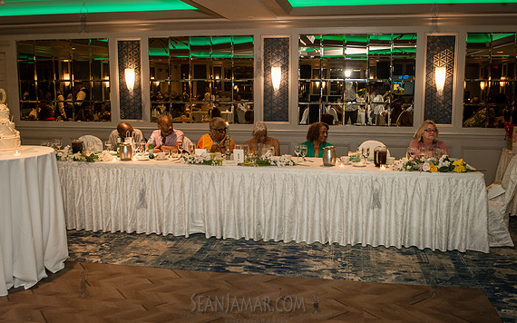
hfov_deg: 55.3
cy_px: 149
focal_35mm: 35
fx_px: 493
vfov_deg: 36.2
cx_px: 259
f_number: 3.5
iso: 1600
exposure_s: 1/200
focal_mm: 26
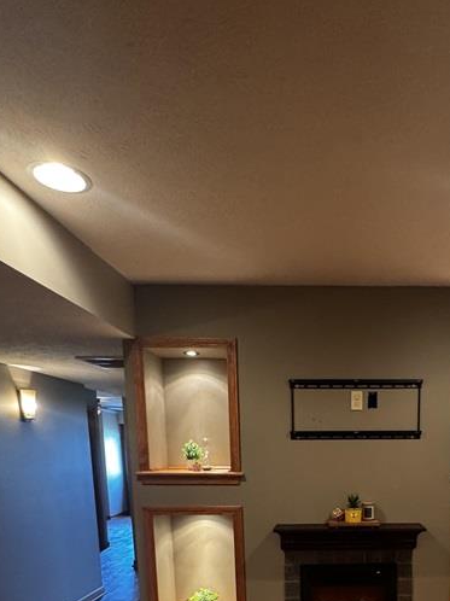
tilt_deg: -9.5
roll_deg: +0.2
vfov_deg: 57.9
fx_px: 468
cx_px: 343
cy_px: 519
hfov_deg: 49.1
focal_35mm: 27
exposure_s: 1/60
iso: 640
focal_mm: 2.22
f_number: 2.2
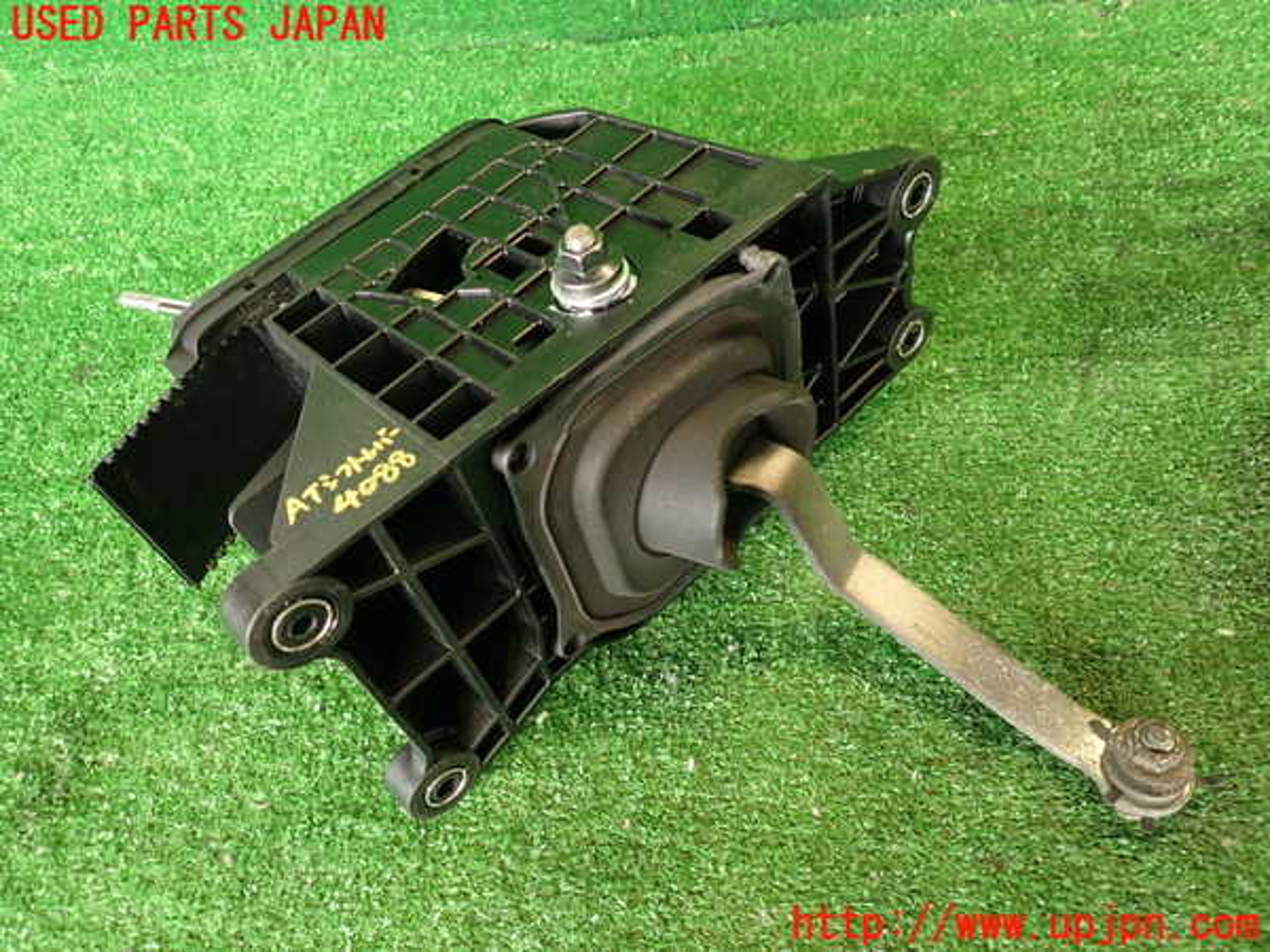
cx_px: 635
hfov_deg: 69.4
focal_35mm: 25
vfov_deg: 54.9
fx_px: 917
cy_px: 476
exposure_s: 1/30
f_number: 2
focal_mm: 4.5
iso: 200
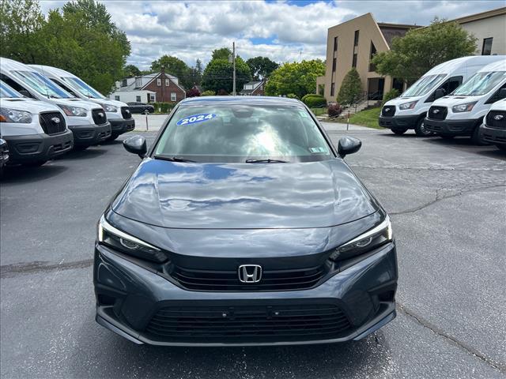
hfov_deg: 67.3
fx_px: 380
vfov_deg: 53.1
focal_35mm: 26
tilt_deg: -13.1
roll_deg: -0.1
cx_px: 253
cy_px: 190
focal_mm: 5.7
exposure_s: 1/3165
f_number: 1.5
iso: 50
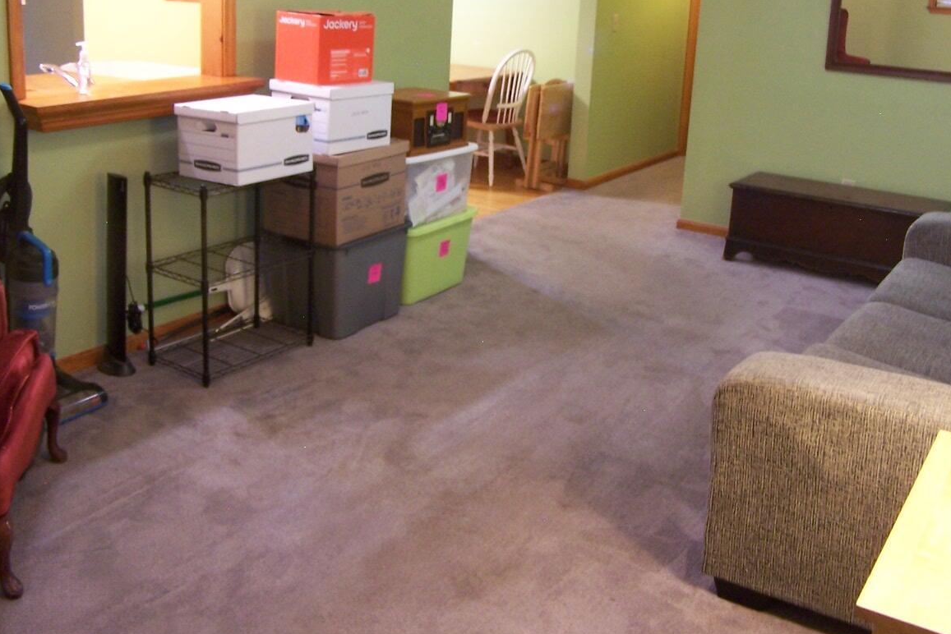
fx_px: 1400
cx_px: 503
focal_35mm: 53
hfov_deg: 37.5
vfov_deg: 25.4
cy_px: 214
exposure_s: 1/4
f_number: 2.8
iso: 140
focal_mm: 6.3
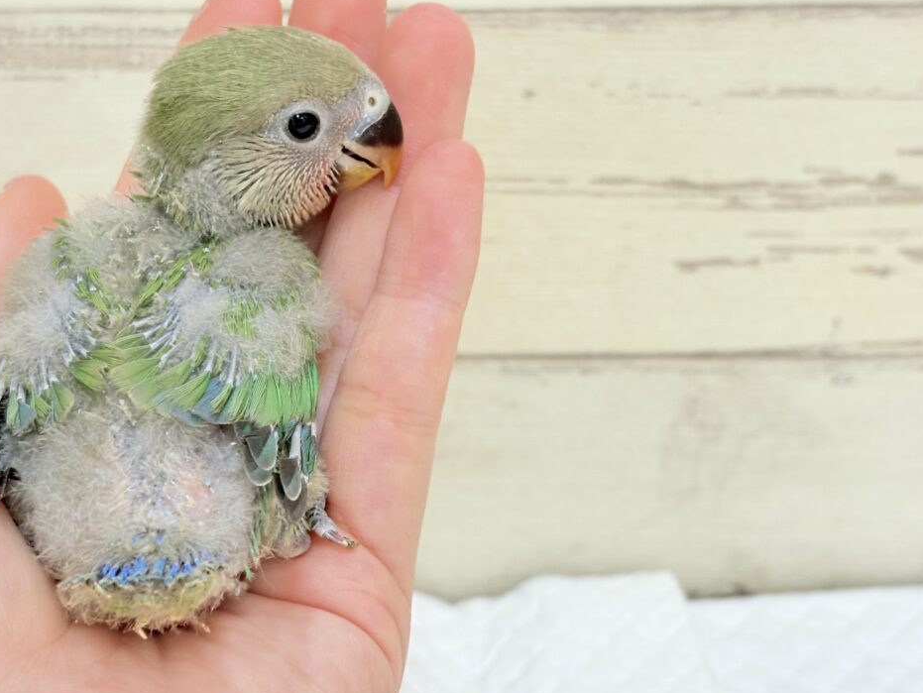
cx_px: 457
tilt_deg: -19.7
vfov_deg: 21.9
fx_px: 1787
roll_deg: +0.4
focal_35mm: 67
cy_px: 360
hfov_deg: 29.0
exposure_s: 1/50
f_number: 1.6
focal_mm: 5.96
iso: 64
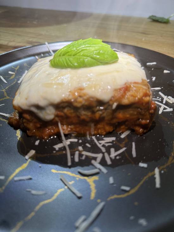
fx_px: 161
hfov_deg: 56.8
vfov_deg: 71.6
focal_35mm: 24
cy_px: 116
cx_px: 87
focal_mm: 6.86
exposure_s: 1/47
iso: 200
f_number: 1.78
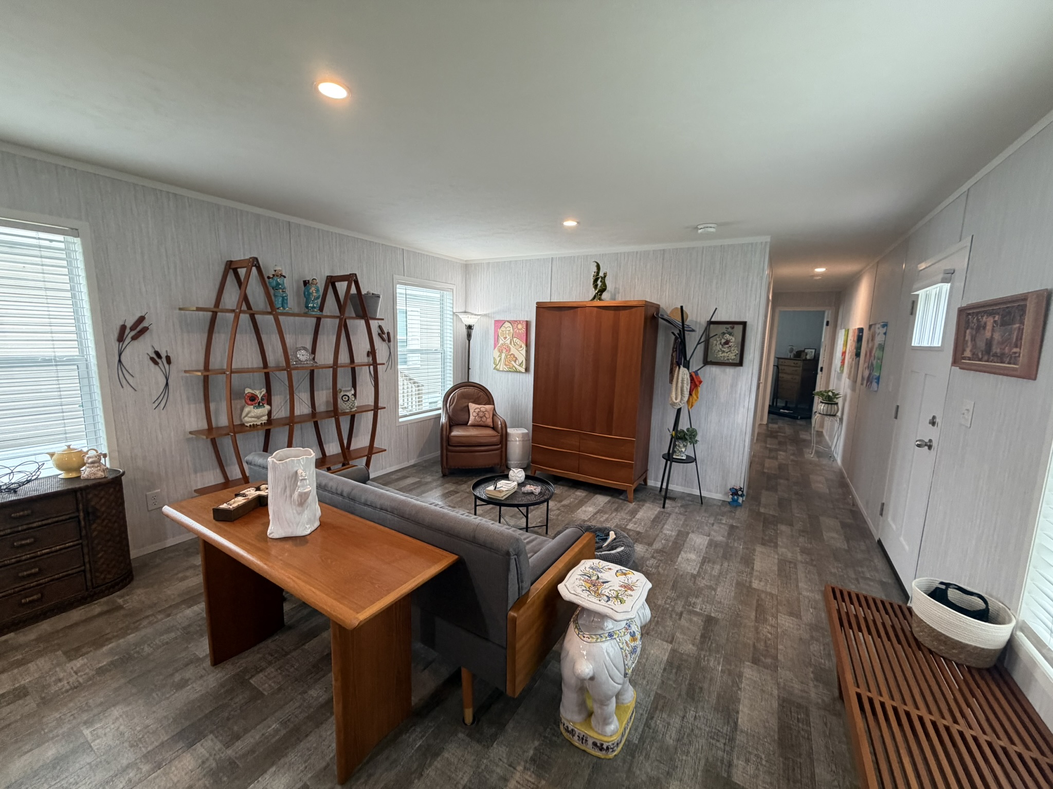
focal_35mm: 14
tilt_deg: -7.5
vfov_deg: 85.7
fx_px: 426
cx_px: 526
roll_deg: -0.8
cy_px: 394
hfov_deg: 102.1
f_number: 2.2
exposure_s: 1/60
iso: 250
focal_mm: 2.22
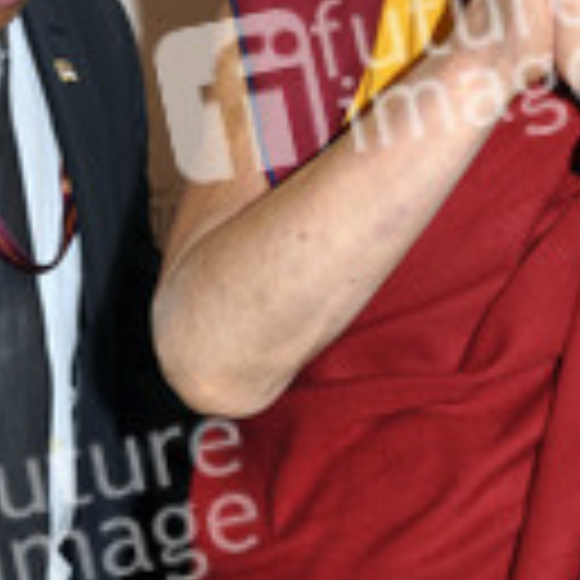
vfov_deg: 11.1
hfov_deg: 11.0
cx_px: 519
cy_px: 301
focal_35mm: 158
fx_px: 2995
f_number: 5.6
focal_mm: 40
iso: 640
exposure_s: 1/125
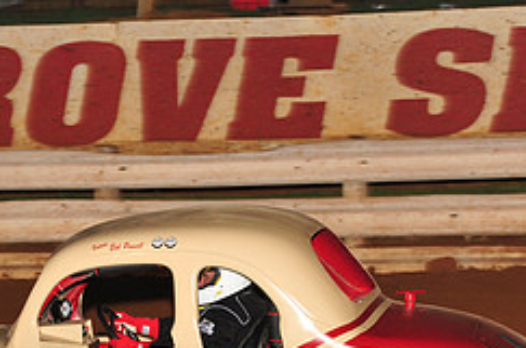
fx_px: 4185
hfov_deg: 7.2
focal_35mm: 287
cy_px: 372
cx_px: 89
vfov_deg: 4.8
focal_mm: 120
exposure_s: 1/250
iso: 800
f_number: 6.3
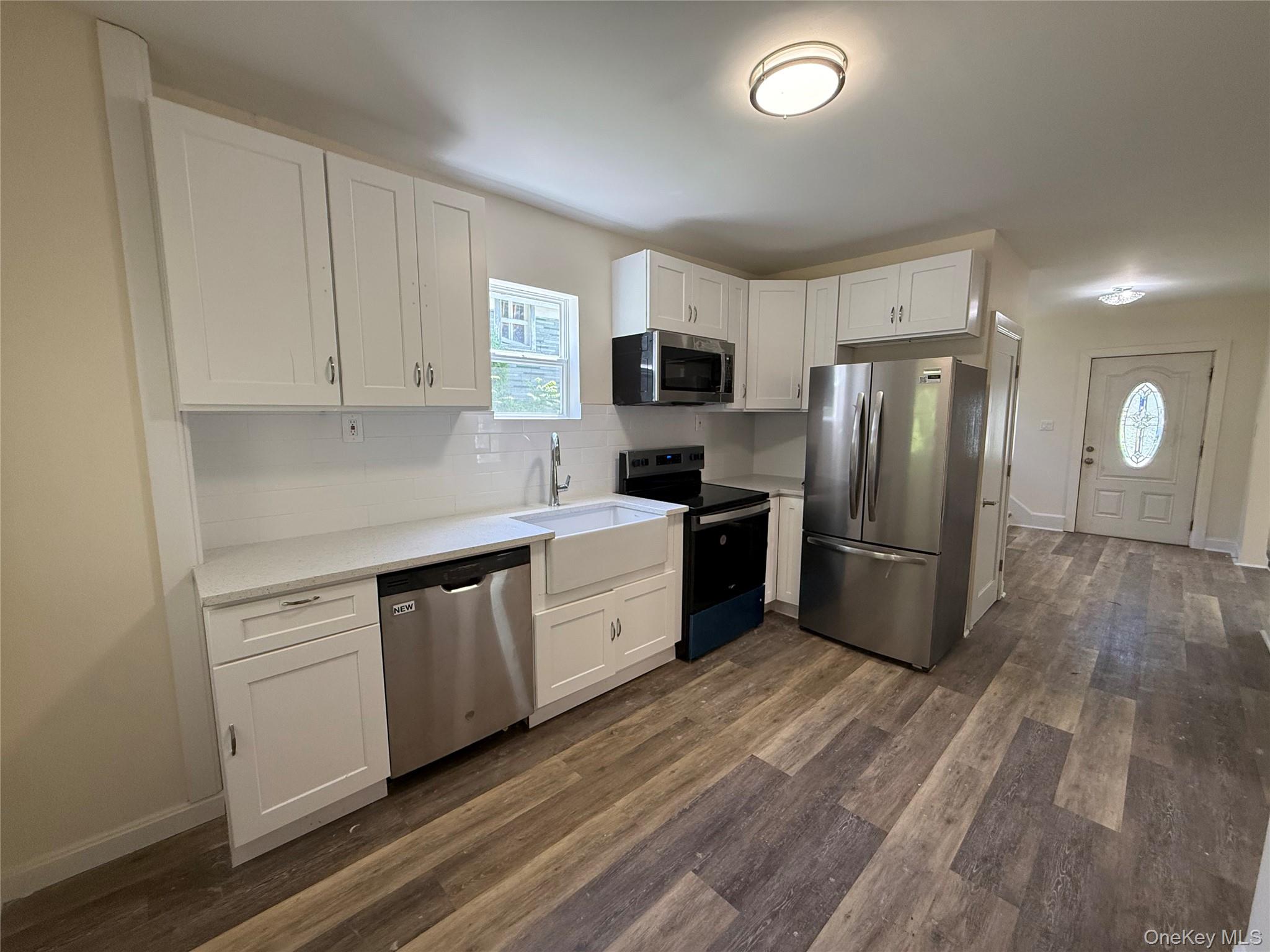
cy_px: 476
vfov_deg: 85.7
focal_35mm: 14
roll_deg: +0.2
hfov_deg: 102.1
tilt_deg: -6.5
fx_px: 514
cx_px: 635
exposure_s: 1/120
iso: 200
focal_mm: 2.22
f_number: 2.2
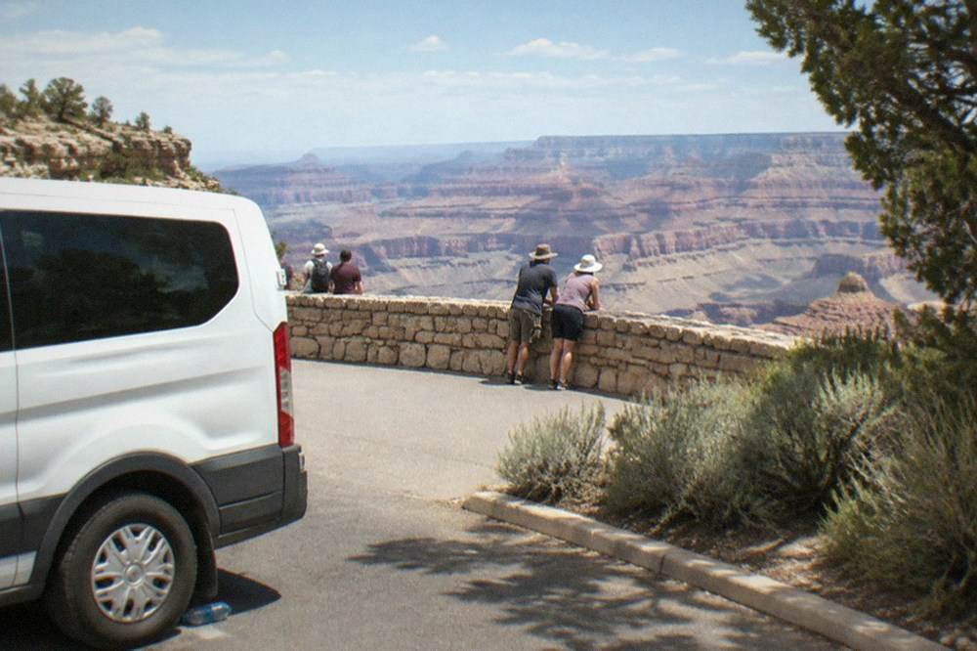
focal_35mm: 49
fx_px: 1329
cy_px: 326
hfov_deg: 40.4
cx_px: 488
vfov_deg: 27.5
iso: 200
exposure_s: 1/400
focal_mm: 49
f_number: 9
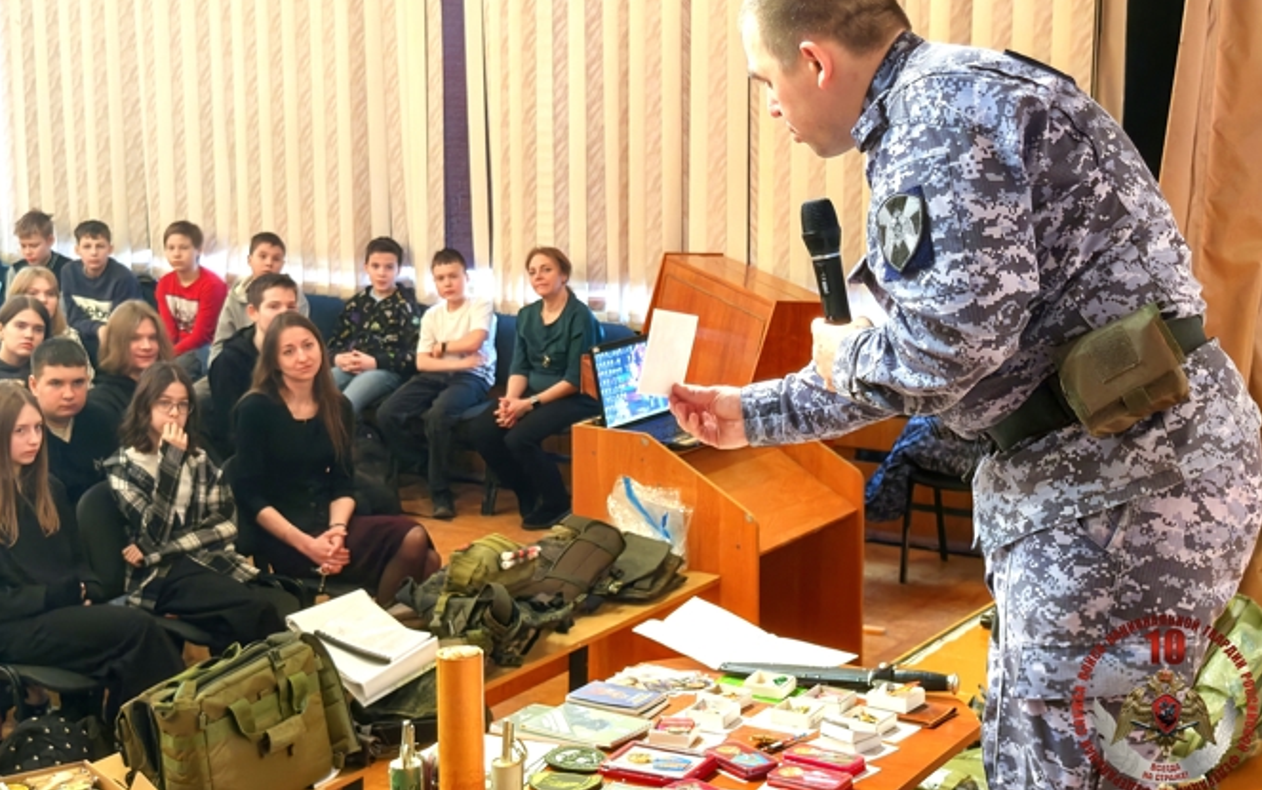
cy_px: 329
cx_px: 629
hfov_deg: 31.5
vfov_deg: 20.0
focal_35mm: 65
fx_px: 2237
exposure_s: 1/50
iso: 250
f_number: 1.4
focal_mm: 6.98
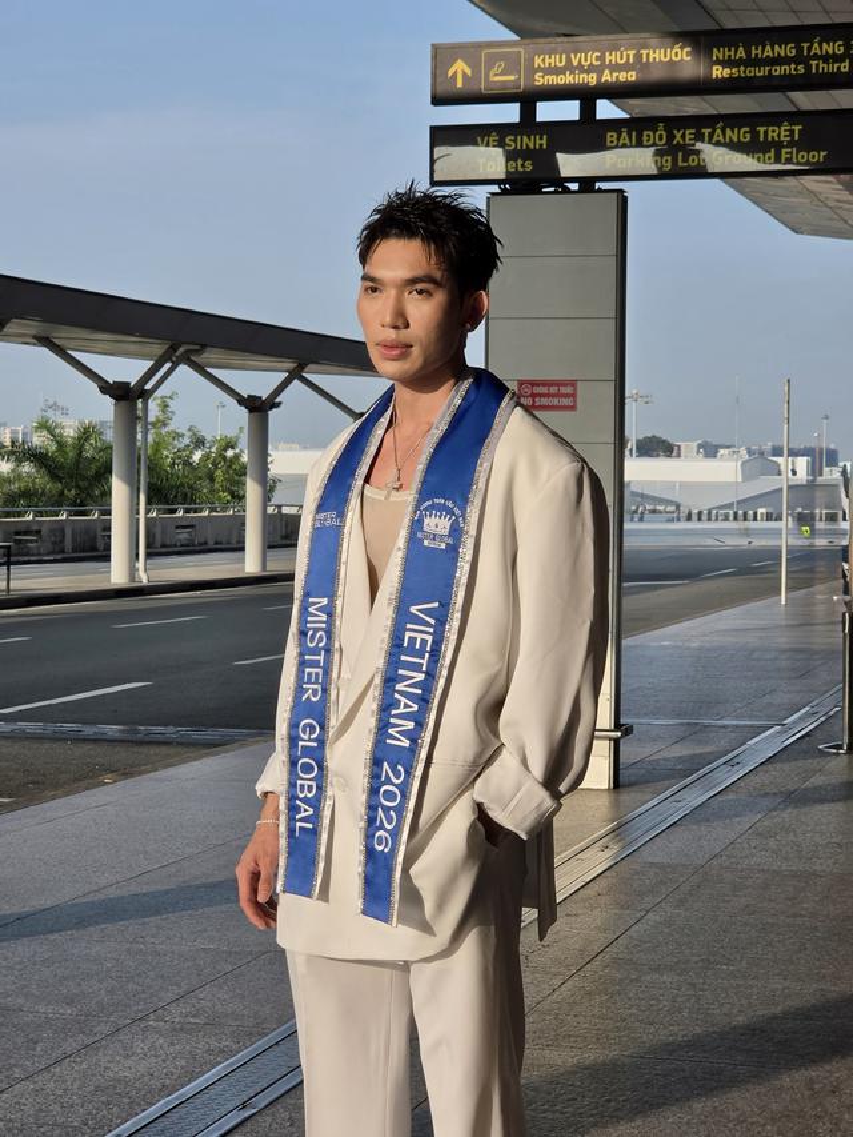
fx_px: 2266
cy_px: 568
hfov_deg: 21.3
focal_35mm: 69
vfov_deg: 28.2
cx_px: 426
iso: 25
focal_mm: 7
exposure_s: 1/744
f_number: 2.4
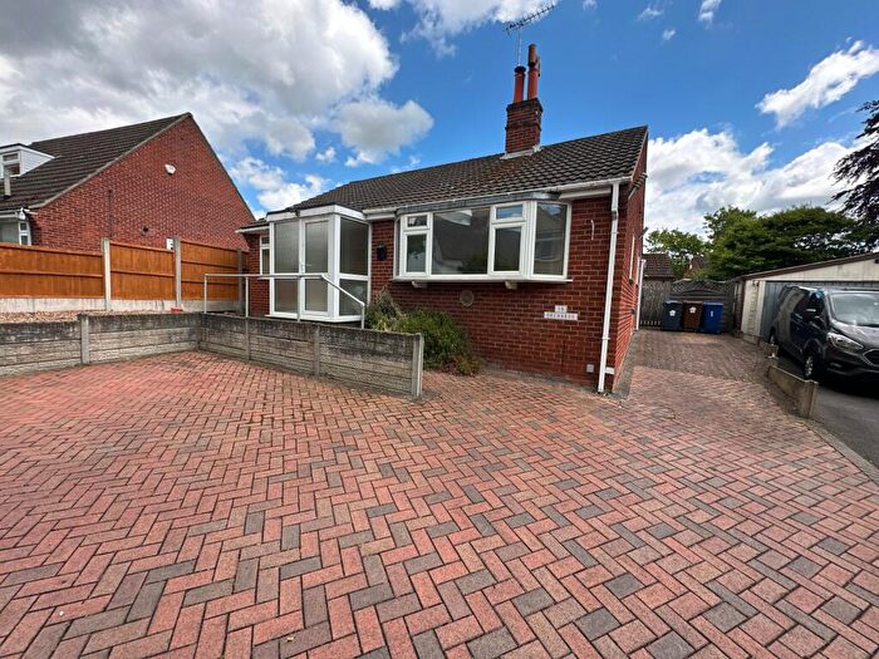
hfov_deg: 102.1
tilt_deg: -3.8
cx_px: 440
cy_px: 330
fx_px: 356
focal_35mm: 14
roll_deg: -2.4
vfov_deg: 85.7
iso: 40
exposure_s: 1/479
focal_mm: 2.22
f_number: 2.2
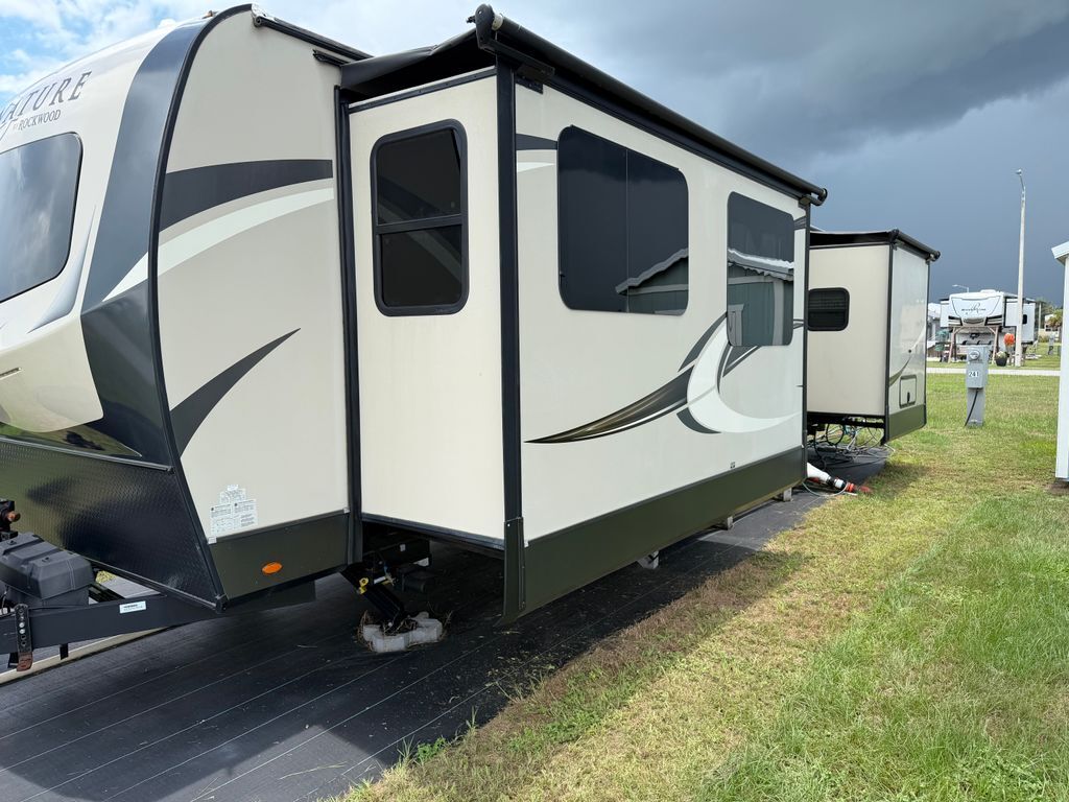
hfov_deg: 71.6
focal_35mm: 24
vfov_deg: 56.8
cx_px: 534
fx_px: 741
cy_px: 401
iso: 80
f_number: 1.78
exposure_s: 1/1727
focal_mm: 6.76
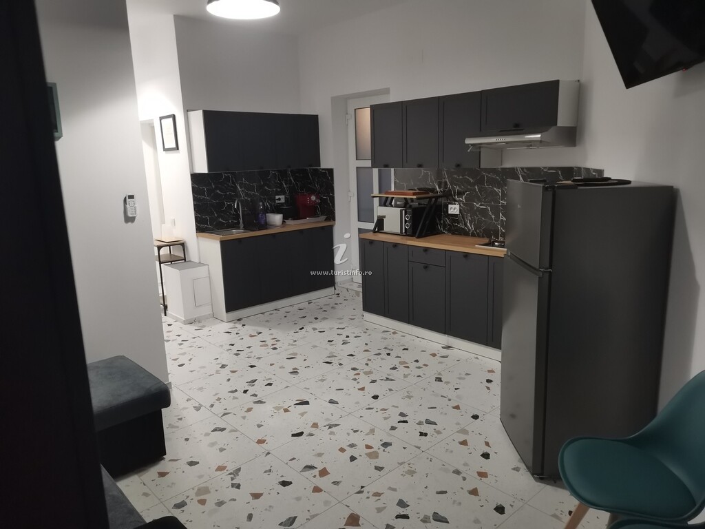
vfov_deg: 53.1
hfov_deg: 67.3
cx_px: 352
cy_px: 264
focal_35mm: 26
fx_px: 530
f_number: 1.8
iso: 800
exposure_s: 1/33.3
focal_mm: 4.75
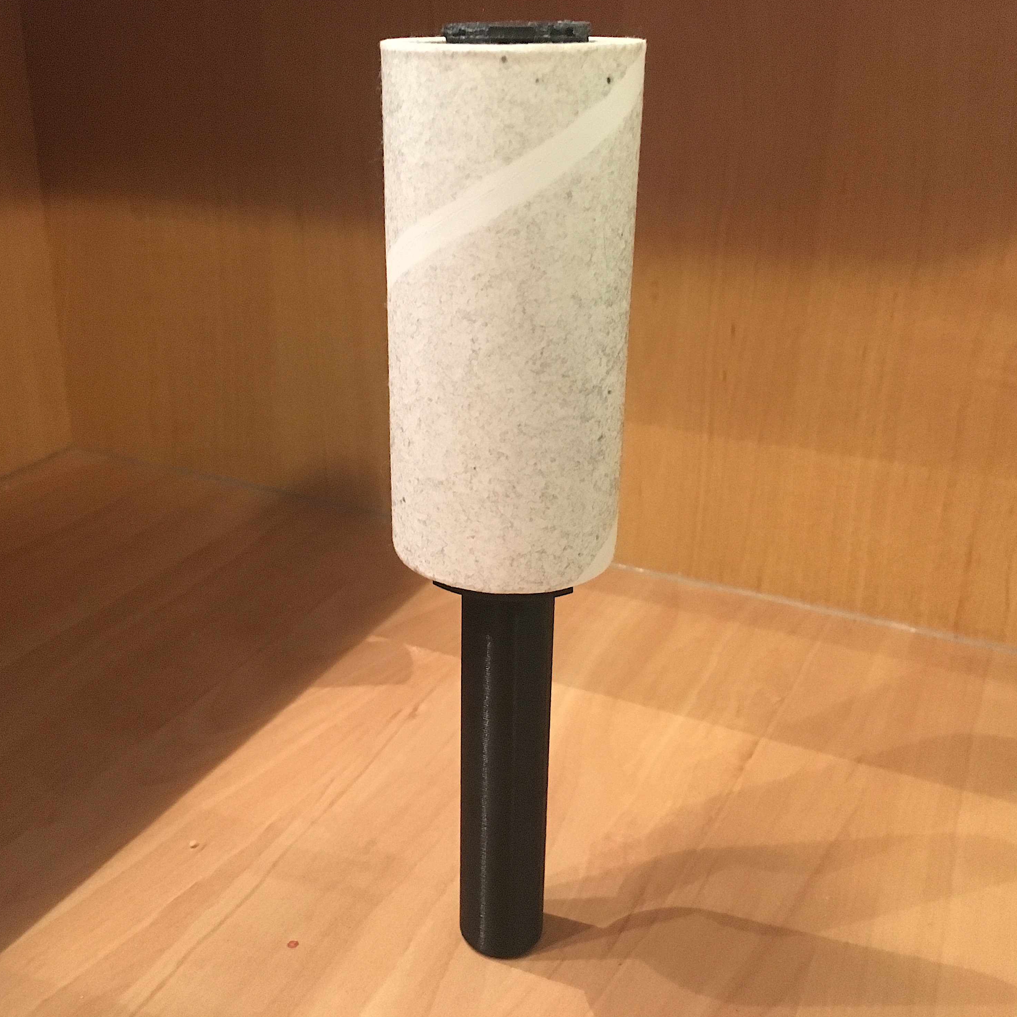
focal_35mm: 35
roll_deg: -0.8
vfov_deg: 47.2
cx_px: 441
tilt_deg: -22.2
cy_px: 500
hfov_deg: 47.1
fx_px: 1163
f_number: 2.2
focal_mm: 4.15
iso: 320
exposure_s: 1/17
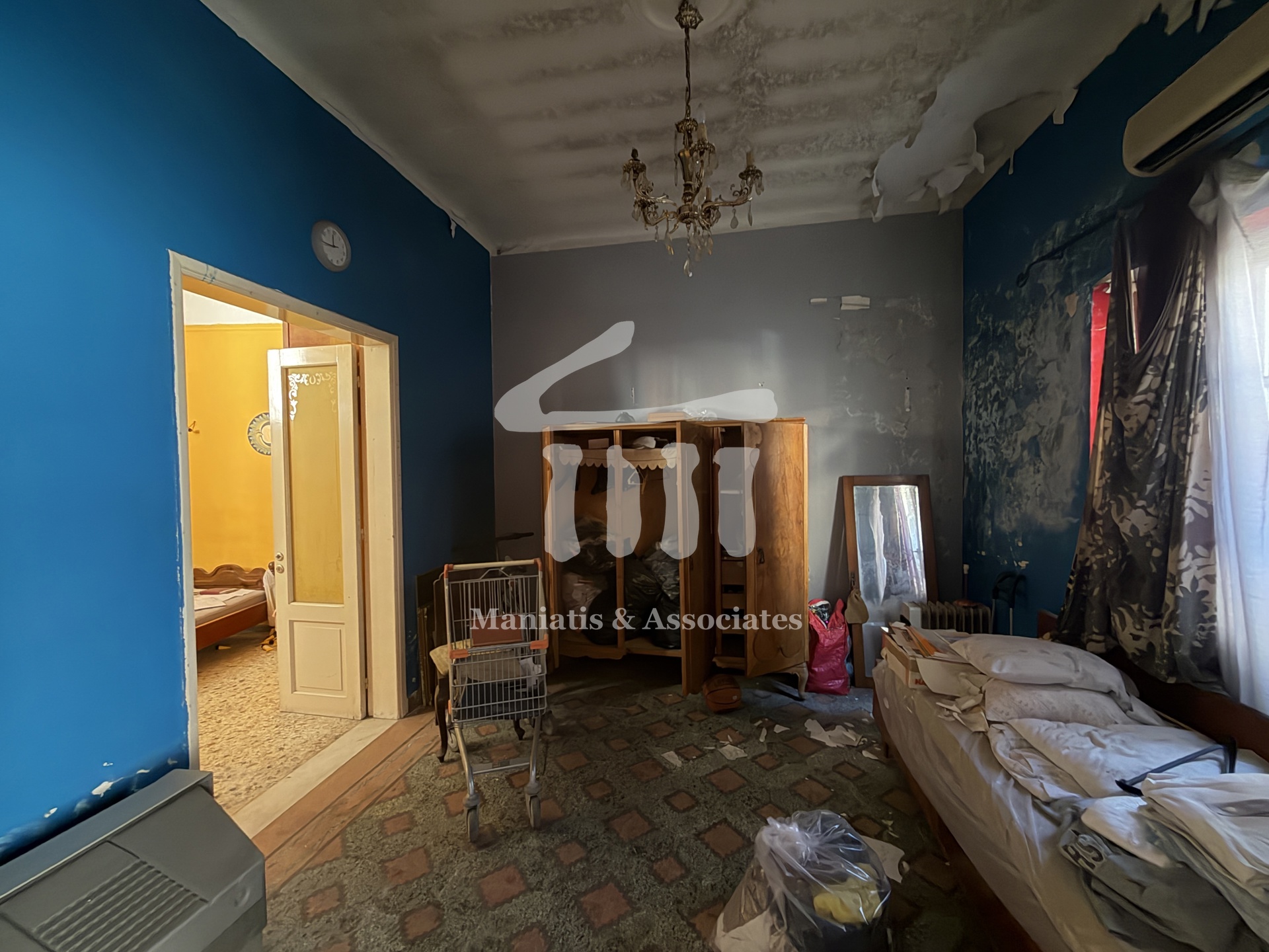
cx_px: 634
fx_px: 513
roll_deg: +0.3
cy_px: 476
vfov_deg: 85.7
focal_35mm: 14
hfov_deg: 102.1
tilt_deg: -2.2
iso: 640
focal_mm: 2.22
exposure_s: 1/15
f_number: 2.2
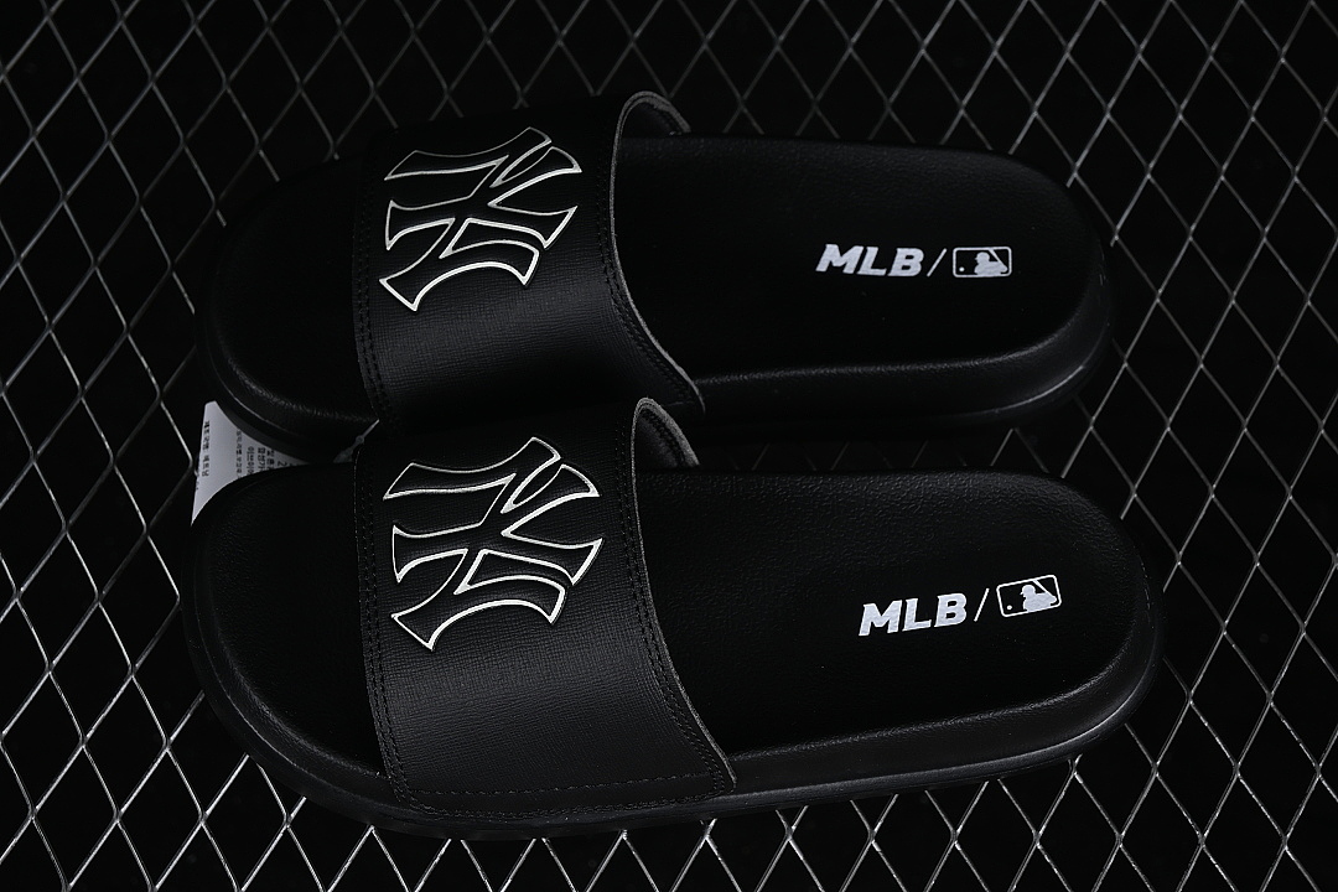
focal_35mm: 75
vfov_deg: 18.2
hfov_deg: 27.0
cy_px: 446
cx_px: 669
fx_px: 2787
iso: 160
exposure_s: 1/80
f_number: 7.1
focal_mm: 50
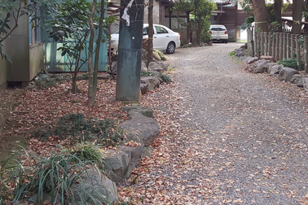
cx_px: 183
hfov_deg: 44.3
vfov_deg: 29.9
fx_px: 376
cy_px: 44
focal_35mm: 44
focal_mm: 3.45
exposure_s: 1/50
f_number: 1.94
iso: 46
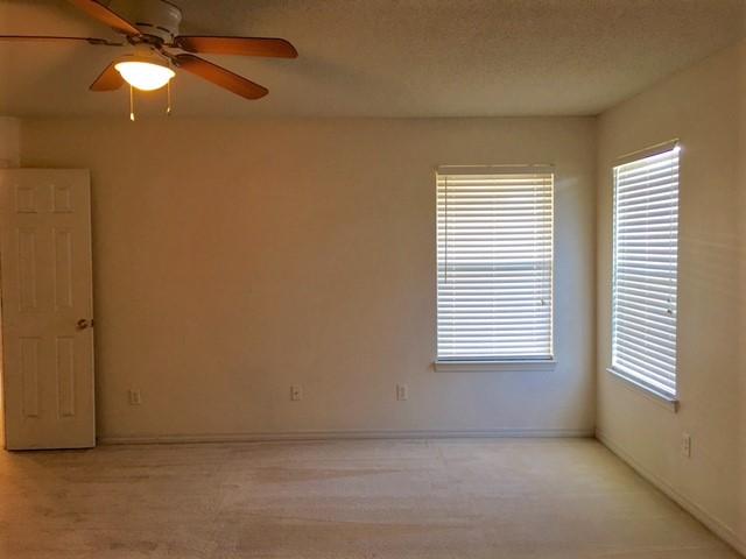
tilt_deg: -2.7
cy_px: 280
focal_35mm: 29
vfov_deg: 48.2
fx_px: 625
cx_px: 373
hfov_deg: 61.7
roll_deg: +0.6
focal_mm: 4.15
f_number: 2.2
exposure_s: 1/15
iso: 32
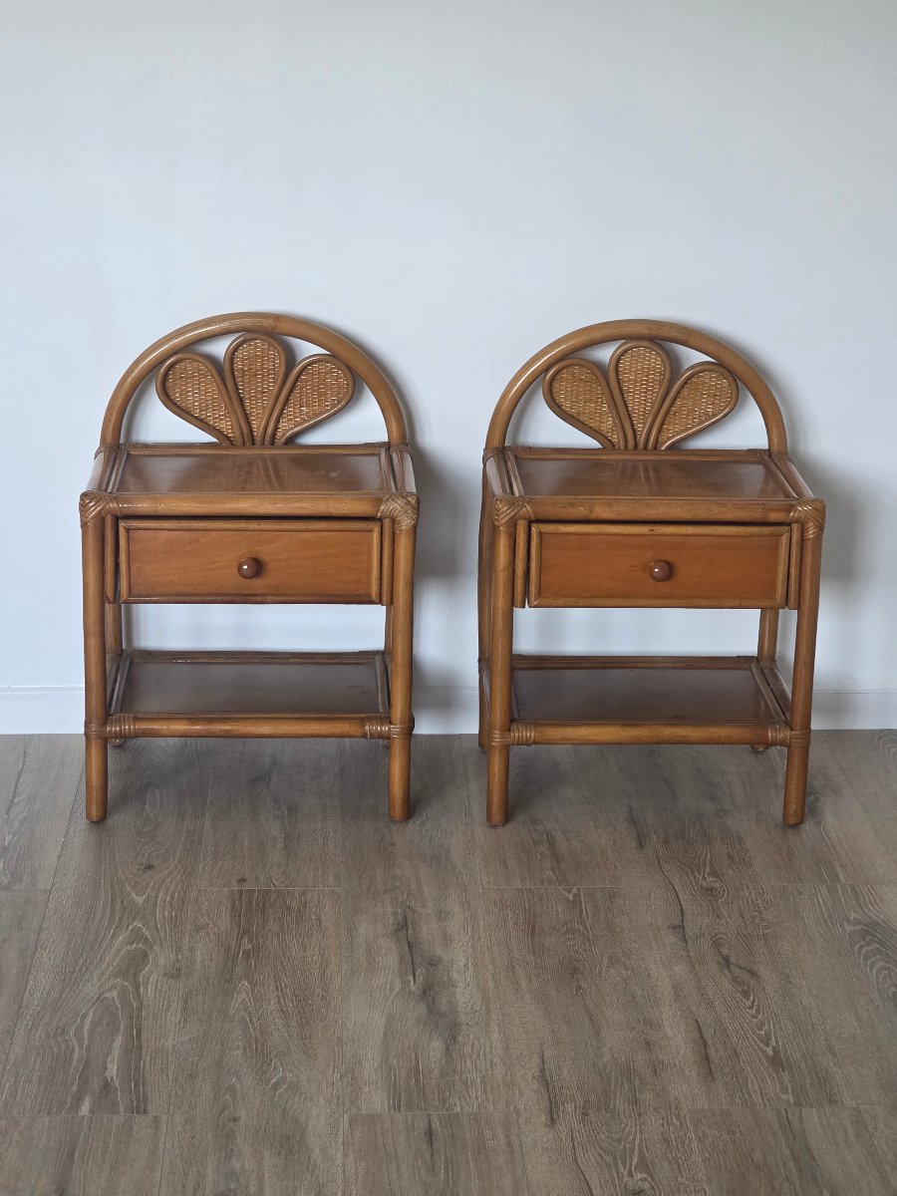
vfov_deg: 28.2
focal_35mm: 69
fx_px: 2384
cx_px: 448
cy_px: 598
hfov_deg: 21.3
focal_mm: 7.9
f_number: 2.4
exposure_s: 1/100
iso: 320
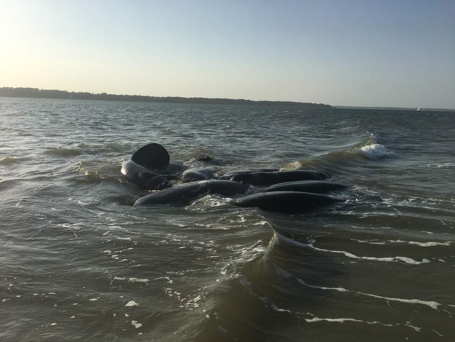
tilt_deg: -6.5
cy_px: 171
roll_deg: -2.0
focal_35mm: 29
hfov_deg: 61.7
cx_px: 228
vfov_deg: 48.2
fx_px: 381
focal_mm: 4.15
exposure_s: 1/2137
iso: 25
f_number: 2.2
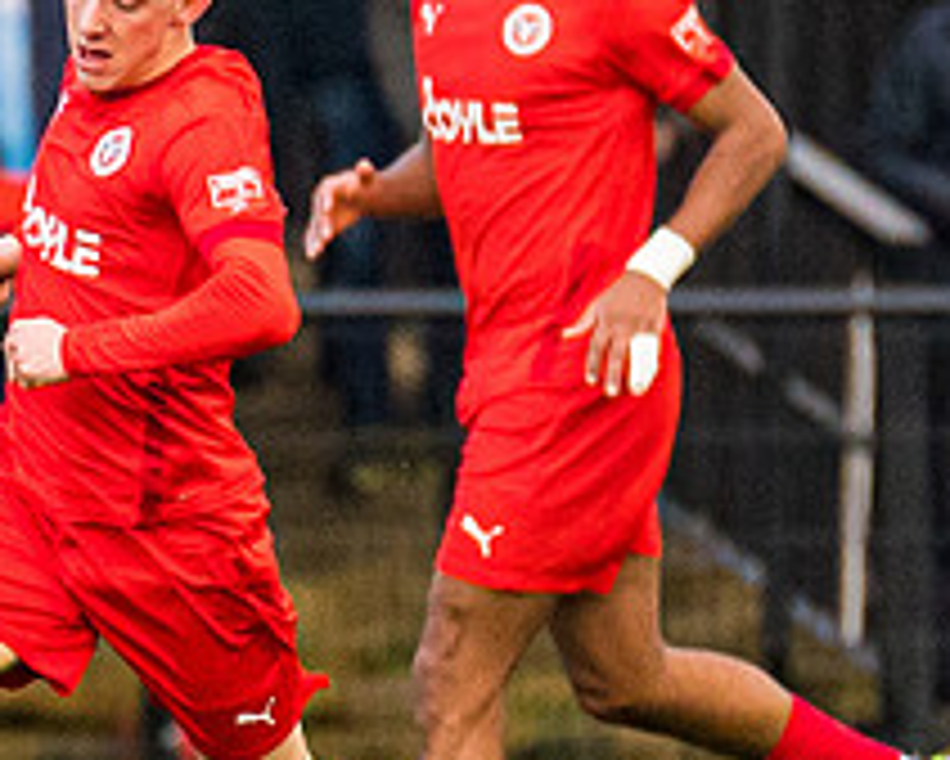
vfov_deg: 0.7
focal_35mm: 2104
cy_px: 309
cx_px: -468
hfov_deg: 0.9
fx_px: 59184
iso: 1600
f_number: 2.8
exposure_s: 1/1600
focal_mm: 270
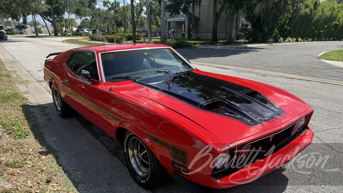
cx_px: 177
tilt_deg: -18.1
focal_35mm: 27
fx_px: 246
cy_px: 112
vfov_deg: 42.8
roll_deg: -0.6
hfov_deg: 69.8
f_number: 1.78
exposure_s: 1/3145
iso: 80
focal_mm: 6.76
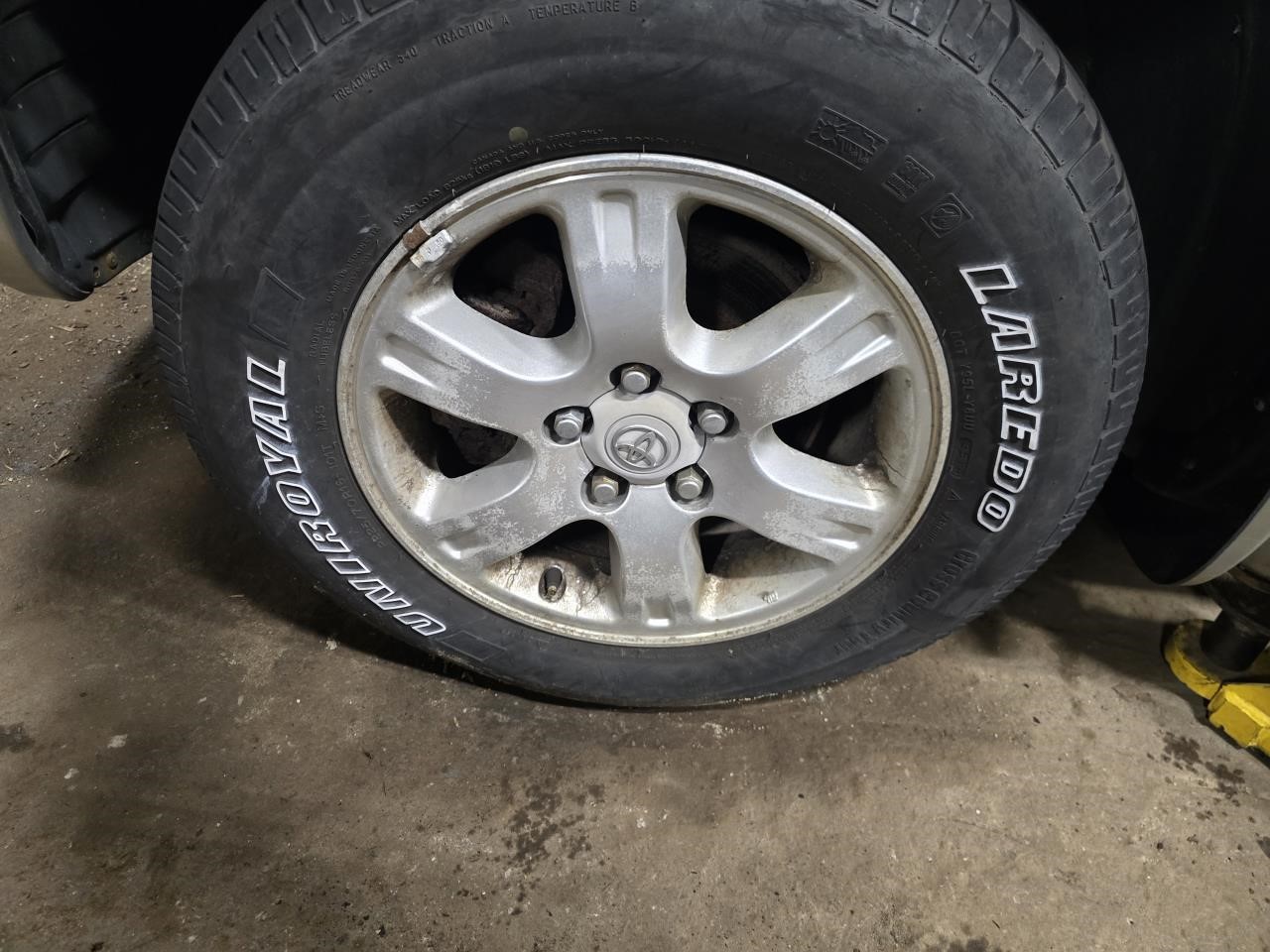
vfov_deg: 58.9
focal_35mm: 23
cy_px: 476
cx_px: 635
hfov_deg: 73.9
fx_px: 844
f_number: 1.7
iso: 800
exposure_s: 1/60
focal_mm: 6.3
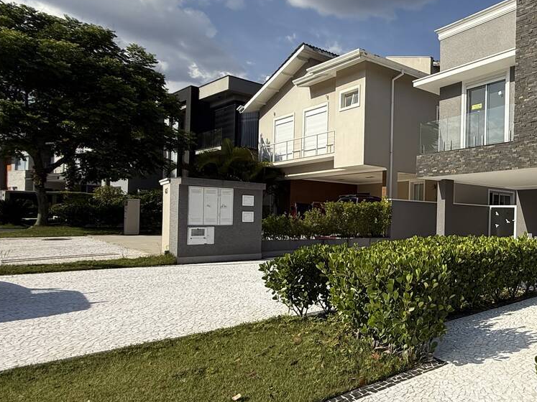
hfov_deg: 54.4
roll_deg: -1.3
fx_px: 419
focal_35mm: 27
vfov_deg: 51.3
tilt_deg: +2.0
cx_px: 509
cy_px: 216
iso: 50
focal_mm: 2.22
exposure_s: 1/2237
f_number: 2.2
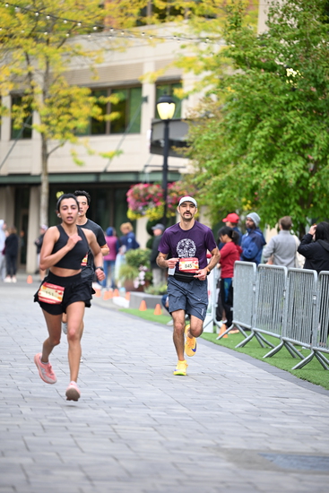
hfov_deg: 8.1
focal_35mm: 170
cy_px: 246
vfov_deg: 12.1
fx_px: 2329
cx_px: 164
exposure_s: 1/1600
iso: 1000
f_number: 2.8
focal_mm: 170
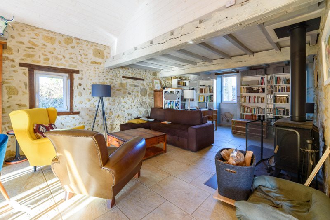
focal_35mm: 15
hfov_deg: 100.4
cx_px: 165
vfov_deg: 77.4
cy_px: 110
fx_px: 138
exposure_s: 1/5
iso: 250
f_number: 8
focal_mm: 15
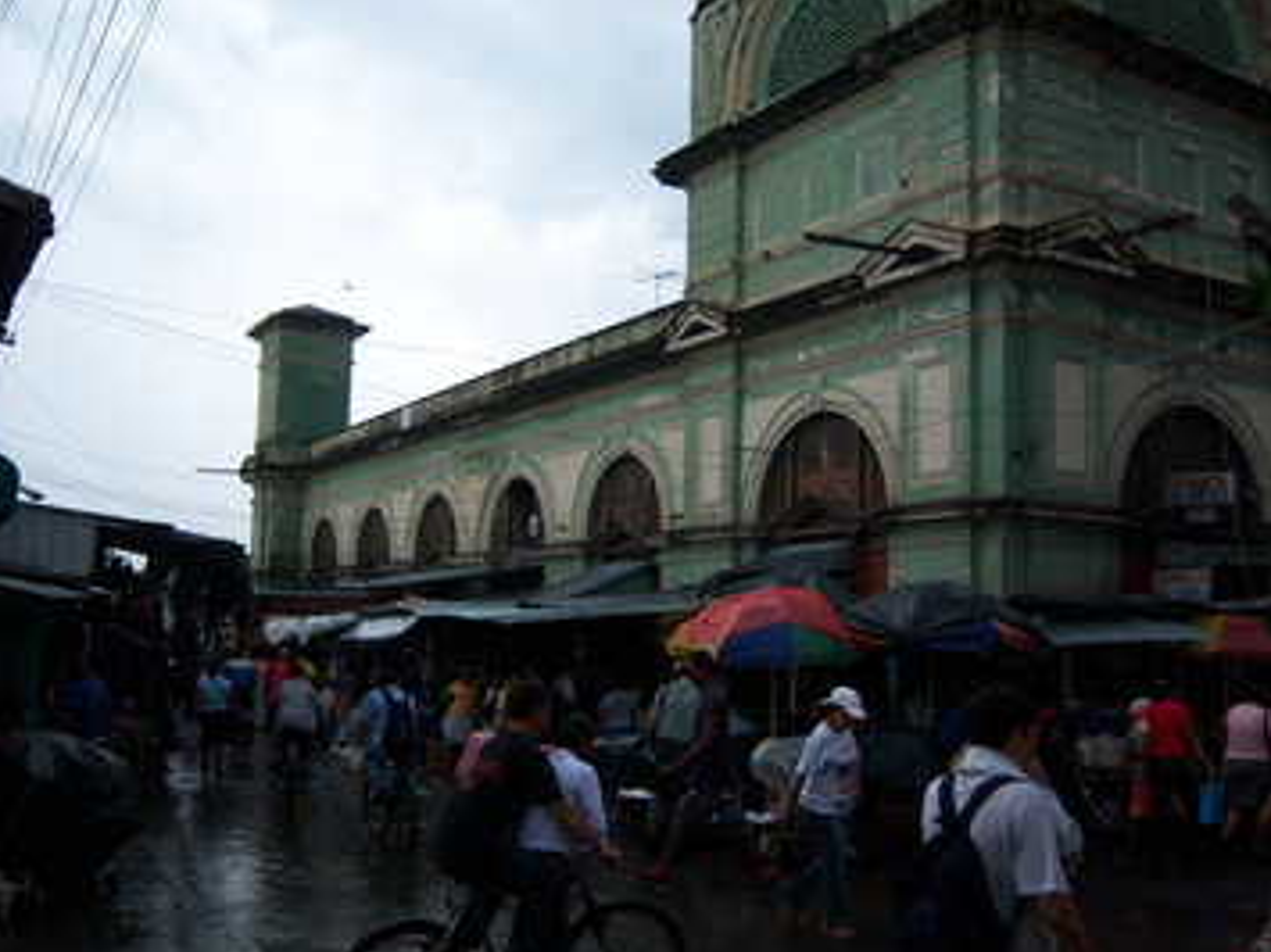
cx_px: 621
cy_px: 483
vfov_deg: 38.6
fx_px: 1358
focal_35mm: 37
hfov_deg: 50.1
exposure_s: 1/800
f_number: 2.8
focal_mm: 7.5
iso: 80
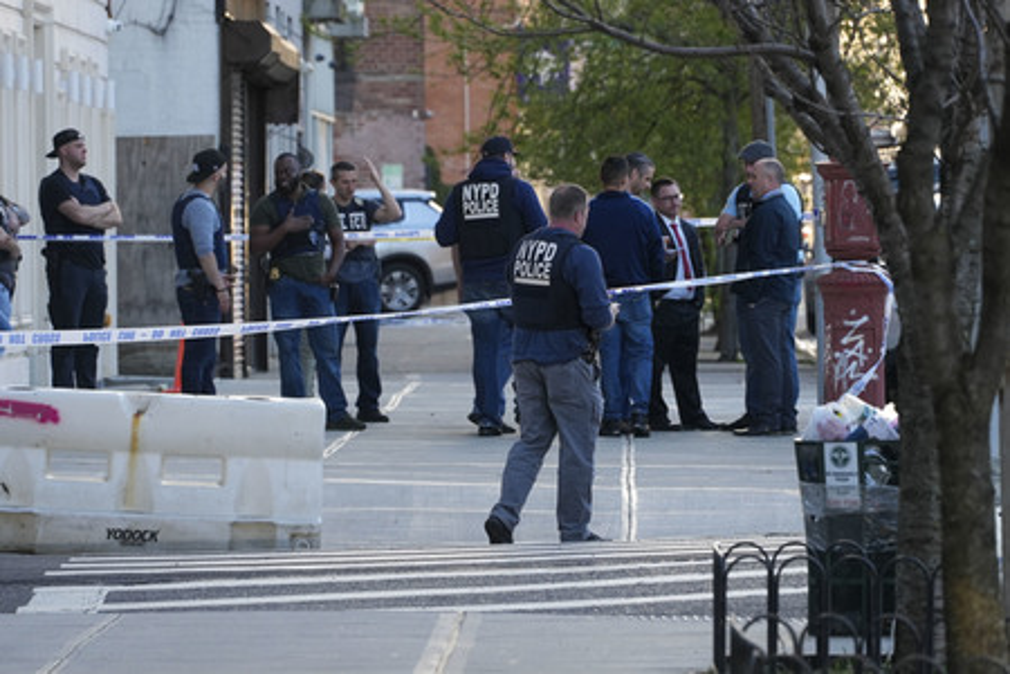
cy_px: 337
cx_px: 505
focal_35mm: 400
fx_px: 11221
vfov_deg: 3.4
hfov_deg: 5.2
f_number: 11
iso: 2500
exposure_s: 1/400
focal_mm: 400
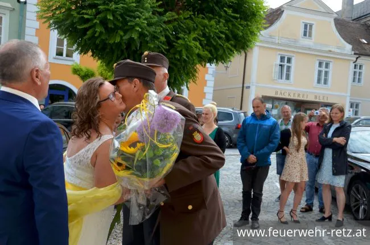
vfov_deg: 35.3
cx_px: 185
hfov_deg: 51.4
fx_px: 384
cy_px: 122
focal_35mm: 38
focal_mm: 25
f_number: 8
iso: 200
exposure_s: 1/250
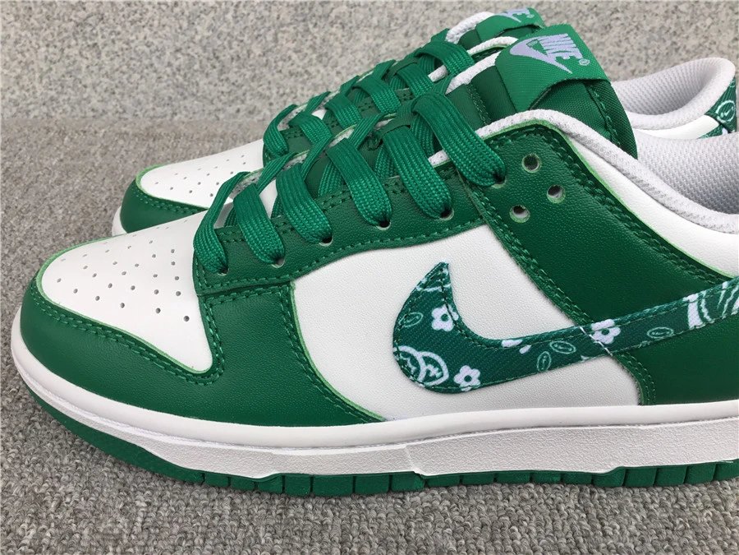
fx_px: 662
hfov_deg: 58.4
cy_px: 278
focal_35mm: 31
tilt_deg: -28.1
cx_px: 370
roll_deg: -0.5
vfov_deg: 45.4
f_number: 2.4
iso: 25
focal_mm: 3.3
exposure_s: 1/100
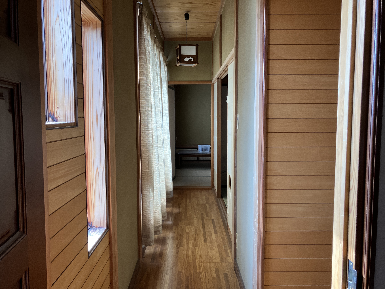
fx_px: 311
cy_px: 144
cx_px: 192
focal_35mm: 28
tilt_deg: -3.9
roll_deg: +0.2
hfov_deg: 63.4
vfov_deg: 49.7
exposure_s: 1/121
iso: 64
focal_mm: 3.99
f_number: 1.8
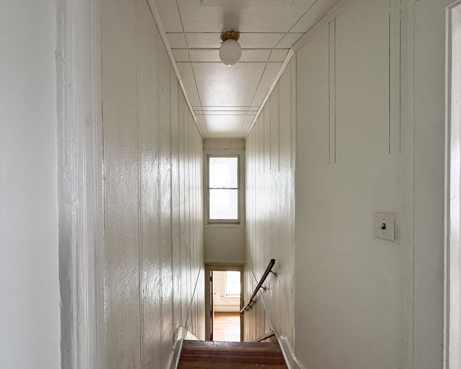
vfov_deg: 84.0
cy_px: 187
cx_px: 218
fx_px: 205
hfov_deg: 96.7
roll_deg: +0.8
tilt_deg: -1.7
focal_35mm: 15
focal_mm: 2.22
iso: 160
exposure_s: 1/99
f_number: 2.2
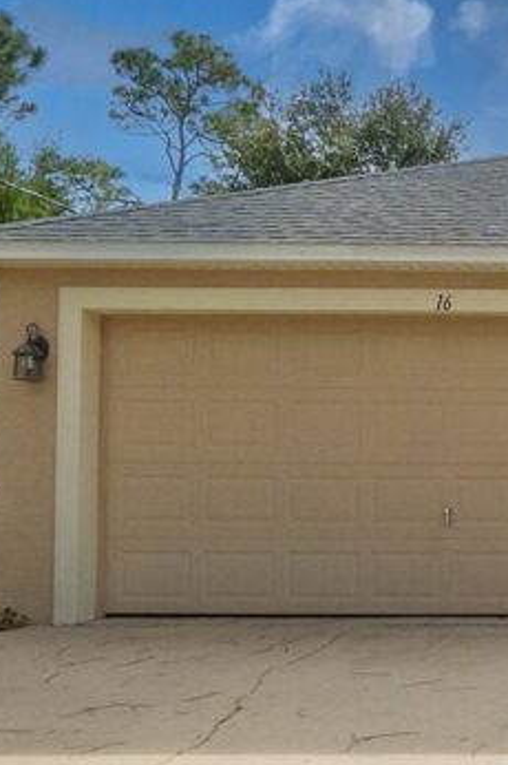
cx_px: 853
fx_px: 976
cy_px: 468
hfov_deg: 21.7
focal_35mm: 46
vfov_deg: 42.5
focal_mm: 10
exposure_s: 1/8000
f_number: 14
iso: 1600
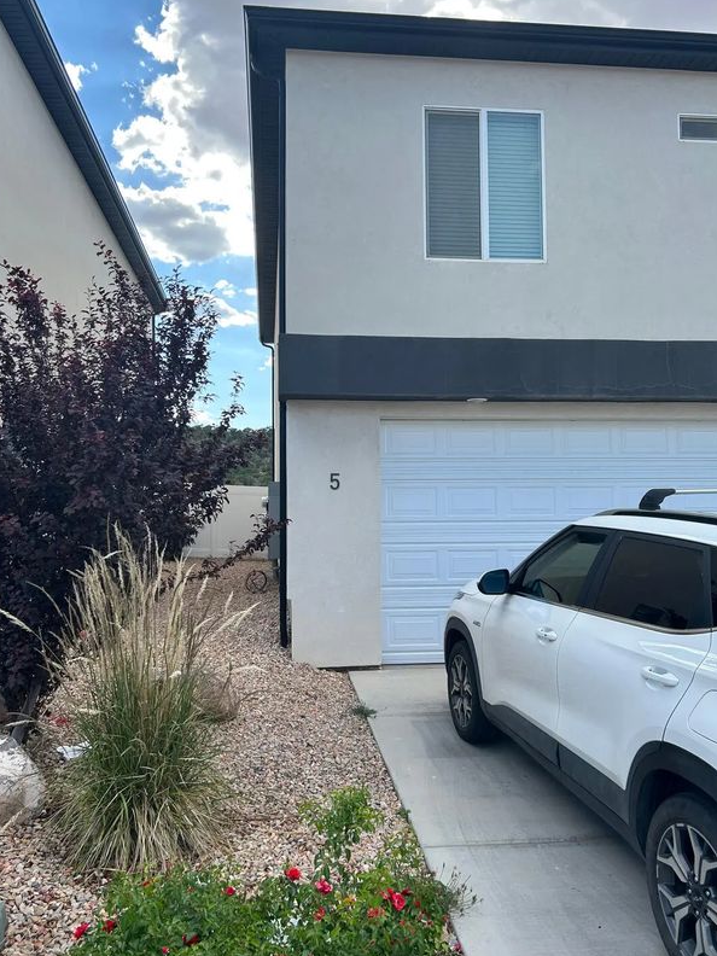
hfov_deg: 49.7
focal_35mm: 28
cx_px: 356
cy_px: 470
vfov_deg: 63.4
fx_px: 773
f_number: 1.5
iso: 50
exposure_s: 1/1224
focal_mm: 5.7
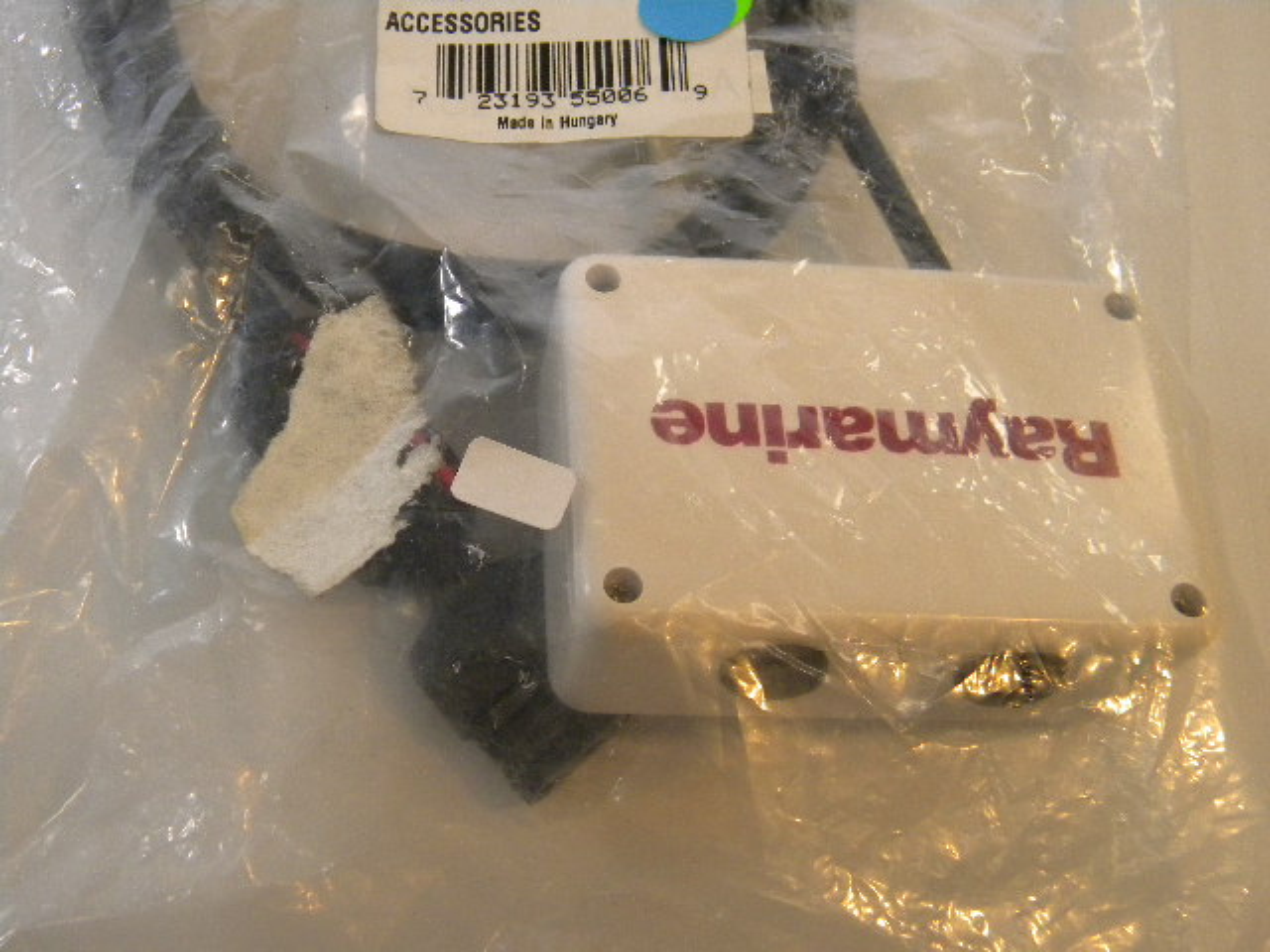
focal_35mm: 47
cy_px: 476
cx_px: 635
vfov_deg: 30.9
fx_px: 1724
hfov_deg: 40.4
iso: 400
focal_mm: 8.6
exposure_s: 1/190
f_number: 3.9
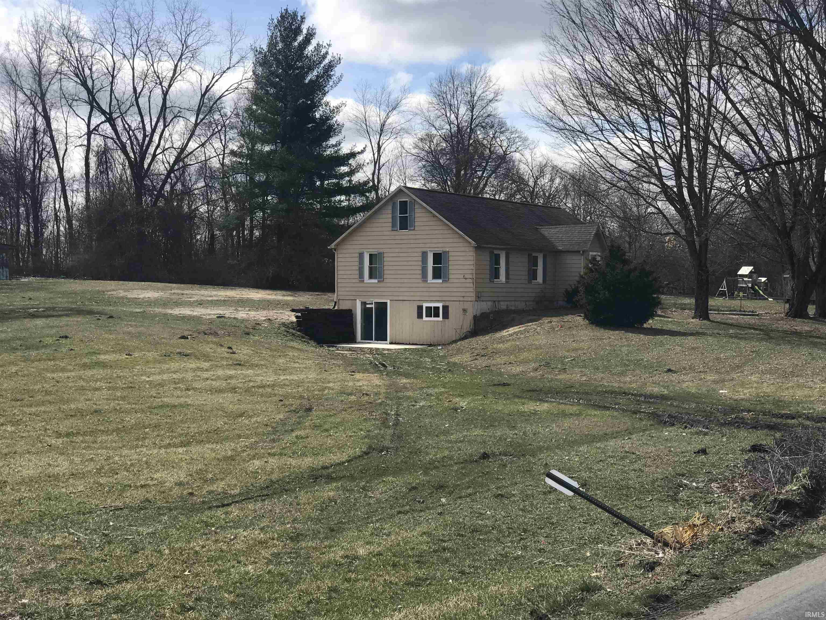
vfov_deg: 25.7
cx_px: 413
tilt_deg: -0.1
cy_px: 310
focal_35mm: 57
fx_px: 1360
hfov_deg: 33.8
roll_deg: -0.2
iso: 20
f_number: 2.8
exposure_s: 1/977
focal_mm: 6.6
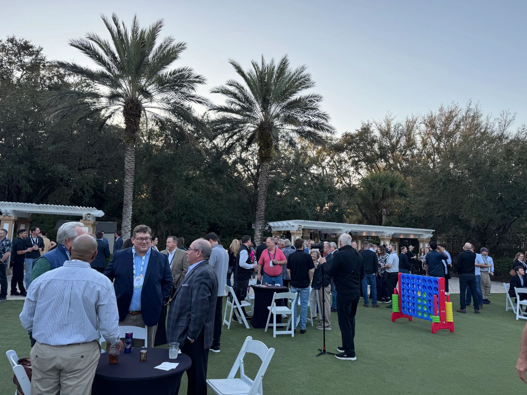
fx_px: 365
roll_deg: -1.5
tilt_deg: +6.2
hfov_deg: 71.6
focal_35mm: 24
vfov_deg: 56.8
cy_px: 198
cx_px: 264
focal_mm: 6.76
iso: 80
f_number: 1.78
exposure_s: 1/484
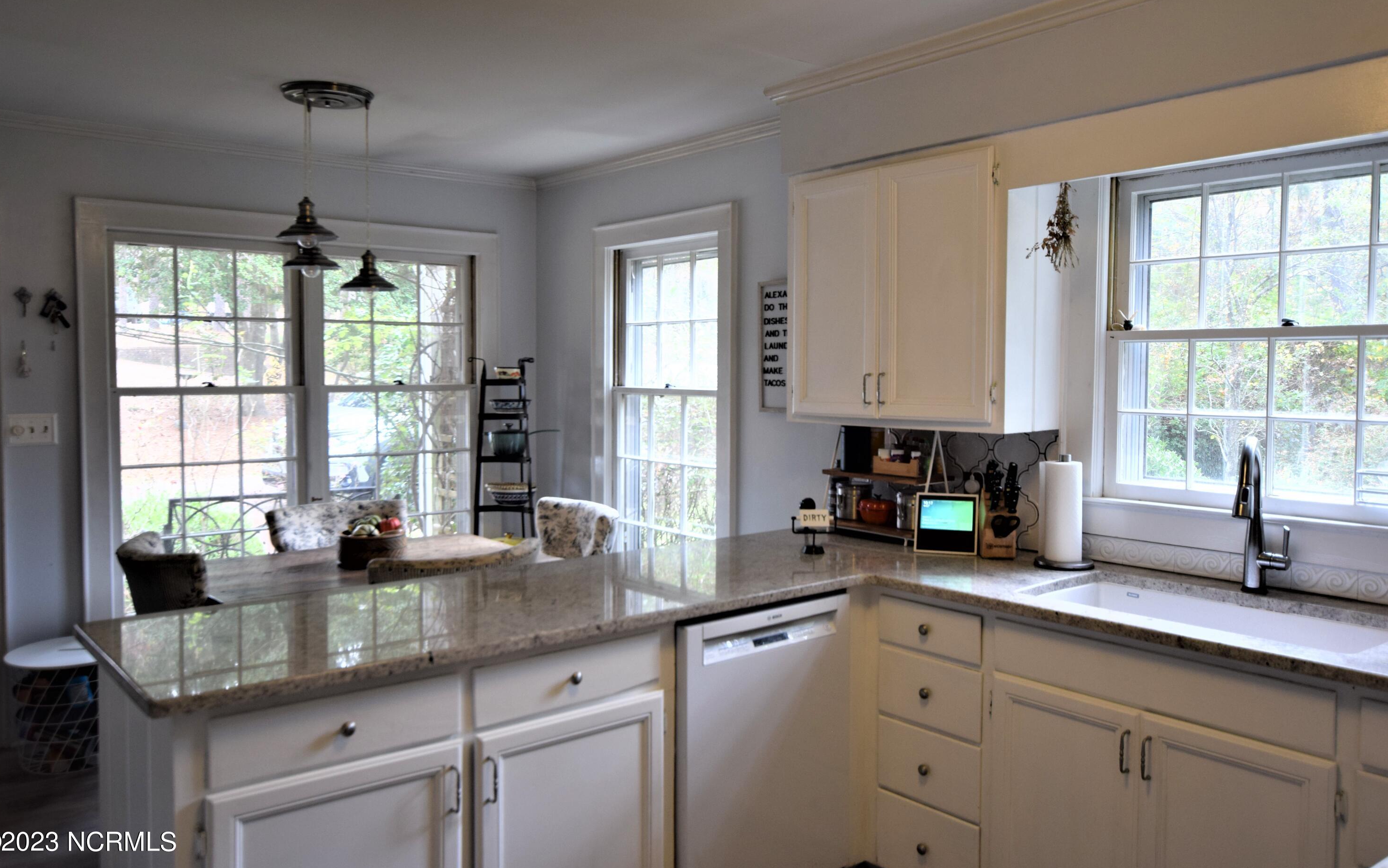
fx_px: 1059
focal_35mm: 28
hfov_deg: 66.5
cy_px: 414
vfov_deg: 44.5
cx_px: 685
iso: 400
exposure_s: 1/60
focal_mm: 18
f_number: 4
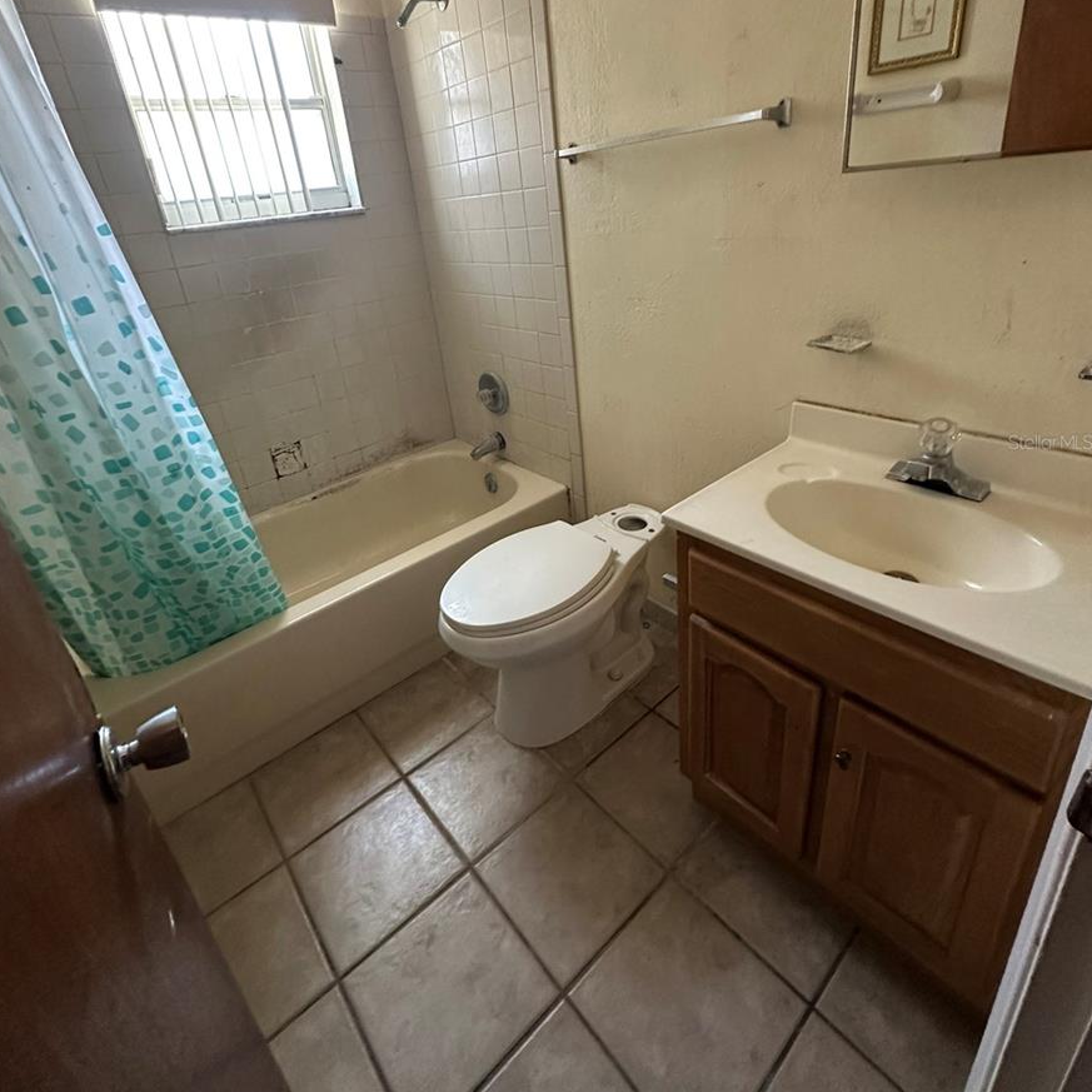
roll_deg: +5.0
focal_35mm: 17
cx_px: 534
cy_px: 442
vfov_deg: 83.0
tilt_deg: -21.5
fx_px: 607
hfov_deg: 84.0
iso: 640
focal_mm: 2.22
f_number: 2.2
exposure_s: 1/60
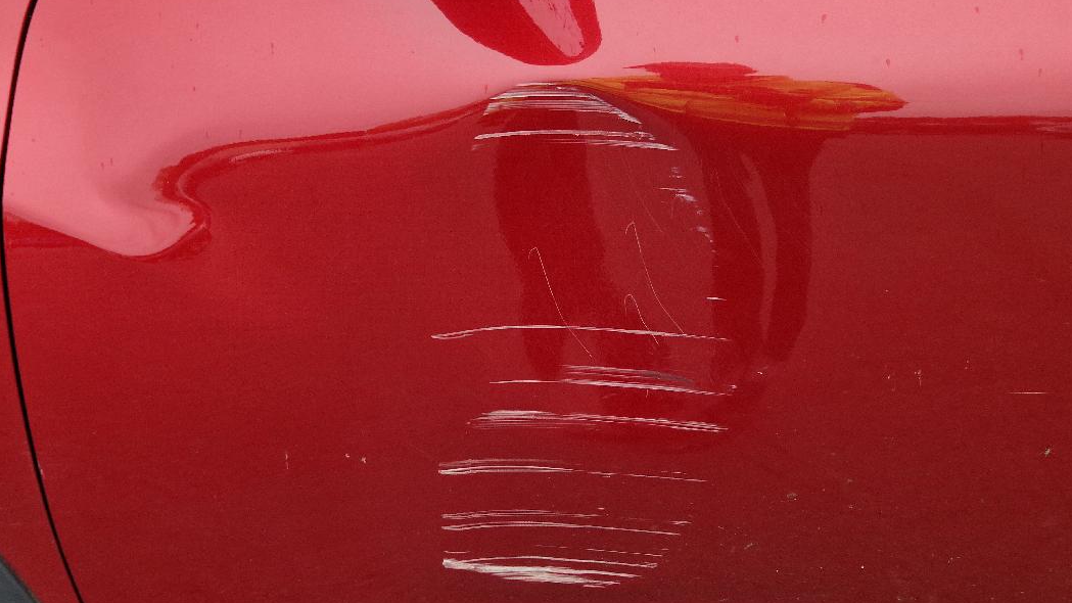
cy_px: 284
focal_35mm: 43
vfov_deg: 27.7
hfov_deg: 47.3
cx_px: 494
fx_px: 1222
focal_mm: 5.4
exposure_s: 1/159
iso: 50
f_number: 1.8
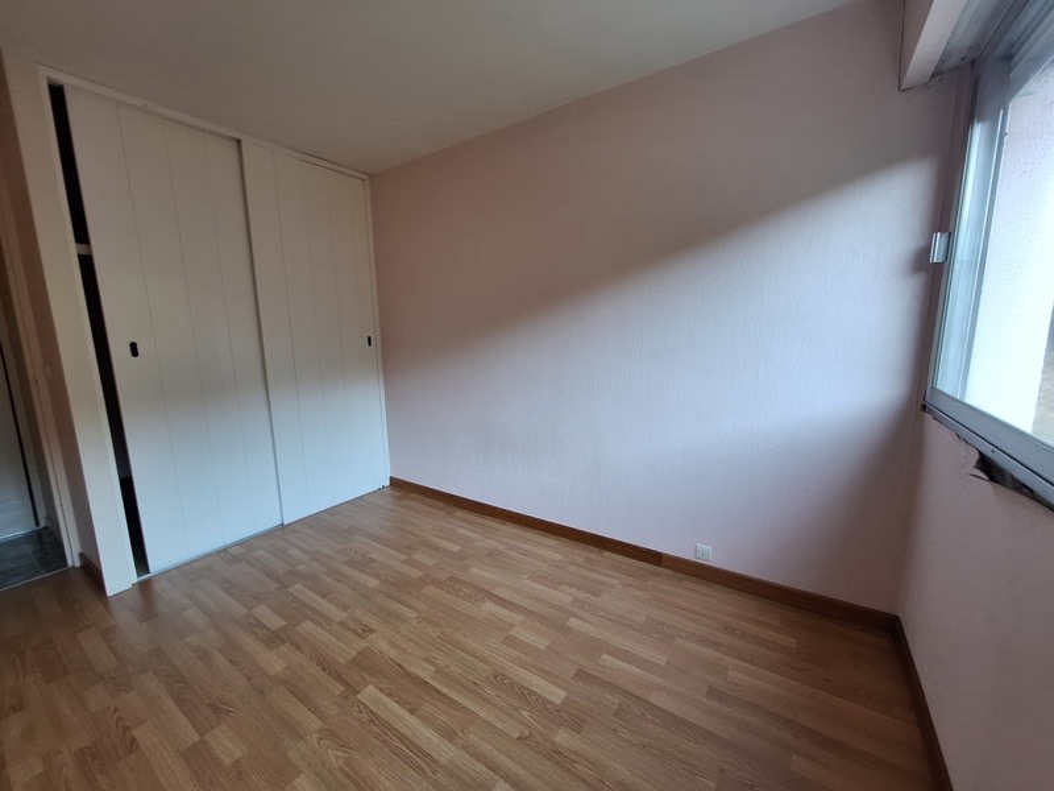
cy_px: 396
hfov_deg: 106.2
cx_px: 527
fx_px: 396
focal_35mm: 13
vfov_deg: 89.9
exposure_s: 1/50
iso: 100
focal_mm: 1.74
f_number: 2.2
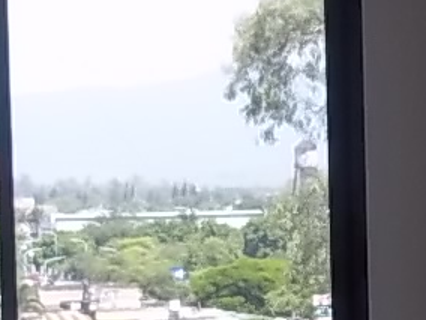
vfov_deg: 9.1
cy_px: 332
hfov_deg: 12.1
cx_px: 376
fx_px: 1994
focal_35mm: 162
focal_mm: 6.5
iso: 80
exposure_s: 1/400
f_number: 3.1
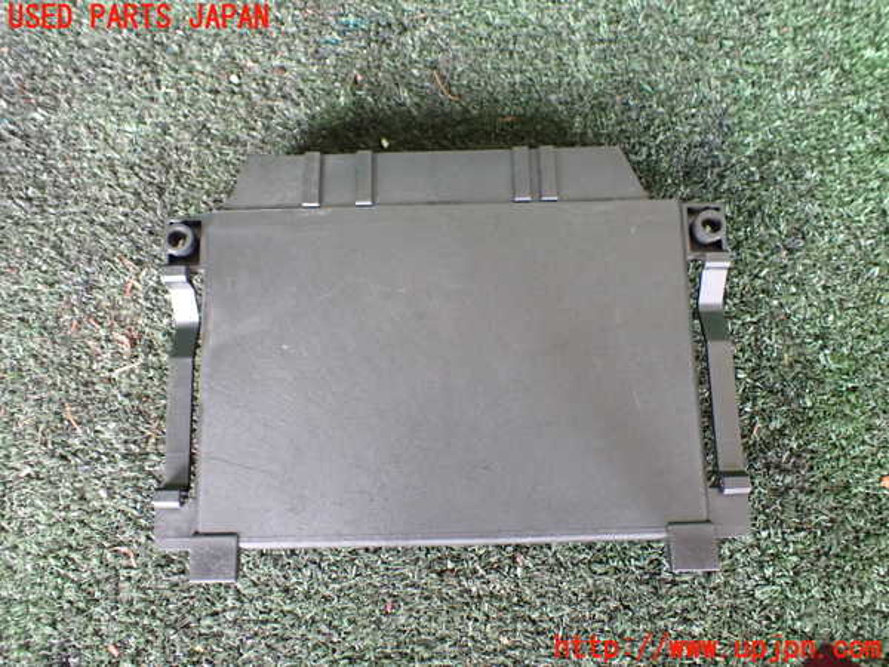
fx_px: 770
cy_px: 334
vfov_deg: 46.8
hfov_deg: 60.0
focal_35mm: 30
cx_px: 444
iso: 800
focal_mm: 5.4
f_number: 2.3
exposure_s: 1/30
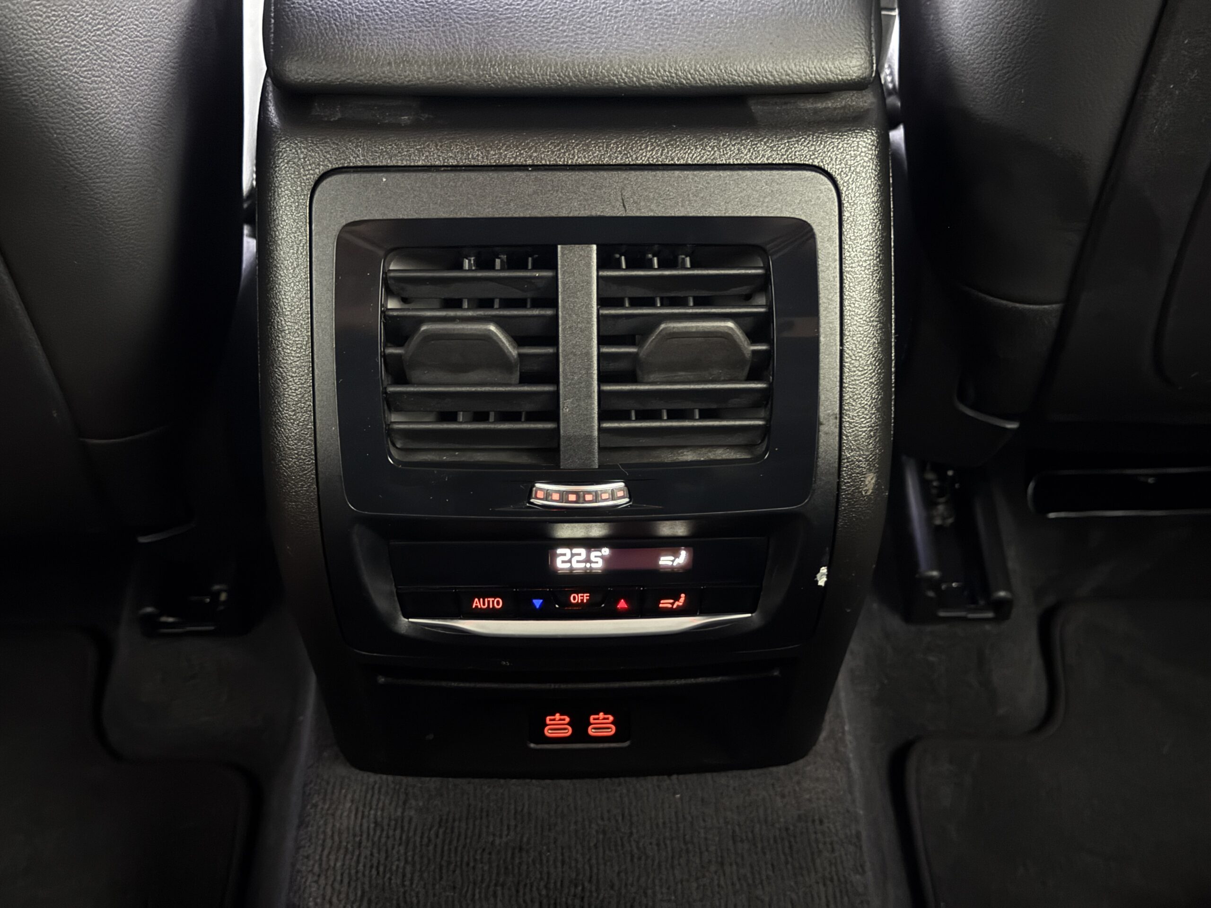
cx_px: 606
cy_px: 454
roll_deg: +0.8
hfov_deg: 39.7
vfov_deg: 30.3
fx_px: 1679
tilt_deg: -43.5
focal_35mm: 48
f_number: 1.78
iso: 1000
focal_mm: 6.76
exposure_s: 1/9
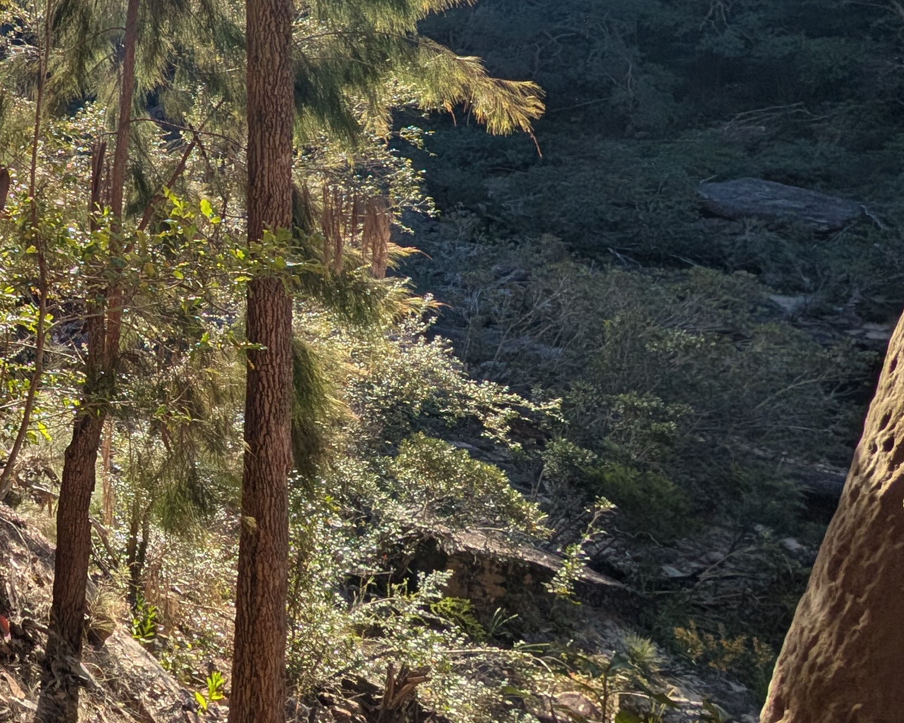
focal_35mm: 30
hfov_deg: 41.6
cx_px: -163
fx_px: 803
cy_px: 142
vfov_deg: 45.9
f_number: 1.7
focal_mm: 2.02
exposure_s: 1/2924
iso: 50
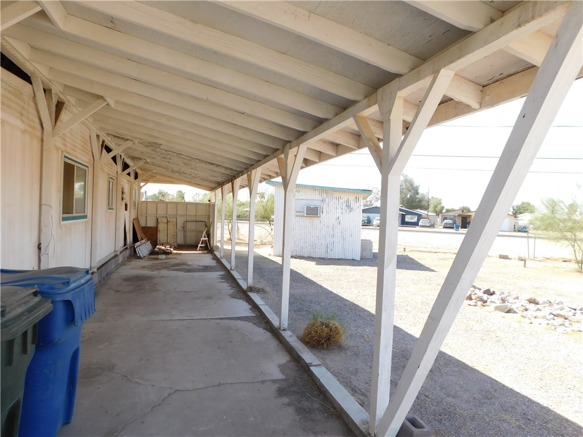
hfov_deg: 71.6
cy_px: 218
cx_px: 292
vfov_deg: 56.8
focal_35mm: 24
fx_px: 404
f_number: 3
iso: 125
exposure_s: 1/500
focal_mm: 4.1
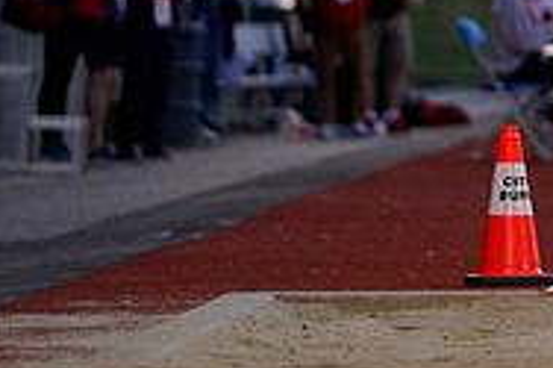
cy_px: -178
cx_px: 779
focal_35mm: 466
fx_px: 7152
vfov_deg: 2.9
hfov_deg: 4.4
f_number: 2.8
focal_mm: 151
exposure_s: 1/1600
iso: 2500
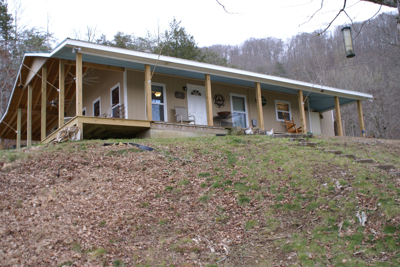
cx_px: 200
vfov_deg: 34.3
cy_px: 134
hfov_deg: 49.5
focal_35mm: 39
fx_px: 434
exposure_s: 1/40
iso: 100
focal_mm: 26
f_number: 4.5
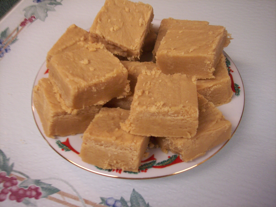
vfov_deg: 36.8
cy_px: 104
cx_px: 138
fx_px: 311
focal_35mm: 39
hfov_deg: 47.9
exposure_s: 1/8
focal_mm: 8
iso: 200
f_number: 3.4
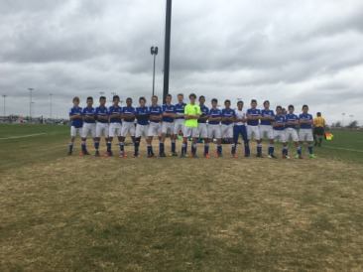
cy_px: 136
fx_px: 304
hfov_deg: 61.7
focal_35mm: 29
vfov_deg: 48.2
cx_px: 182
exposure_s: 1/801
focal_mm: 4.15
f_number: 2.2
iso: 25
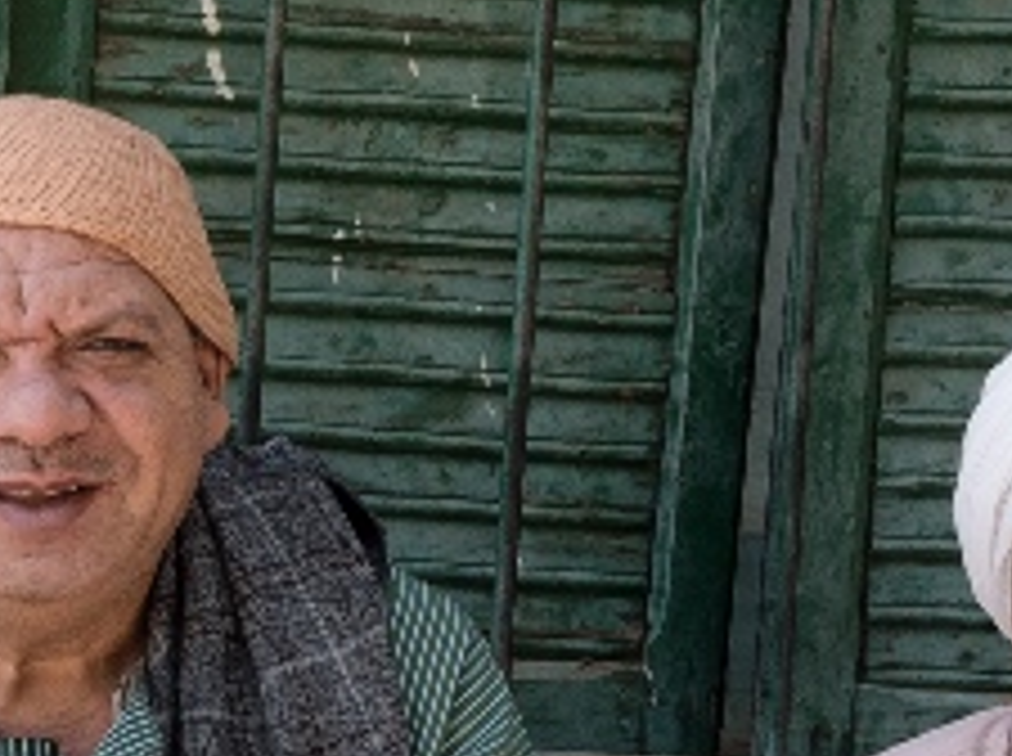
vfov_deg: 6.3
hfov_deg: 8.4
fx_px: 6801
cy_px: 1096
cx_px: -85
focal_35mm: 233
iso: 320
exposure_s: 1/125
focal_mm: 34
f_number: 11
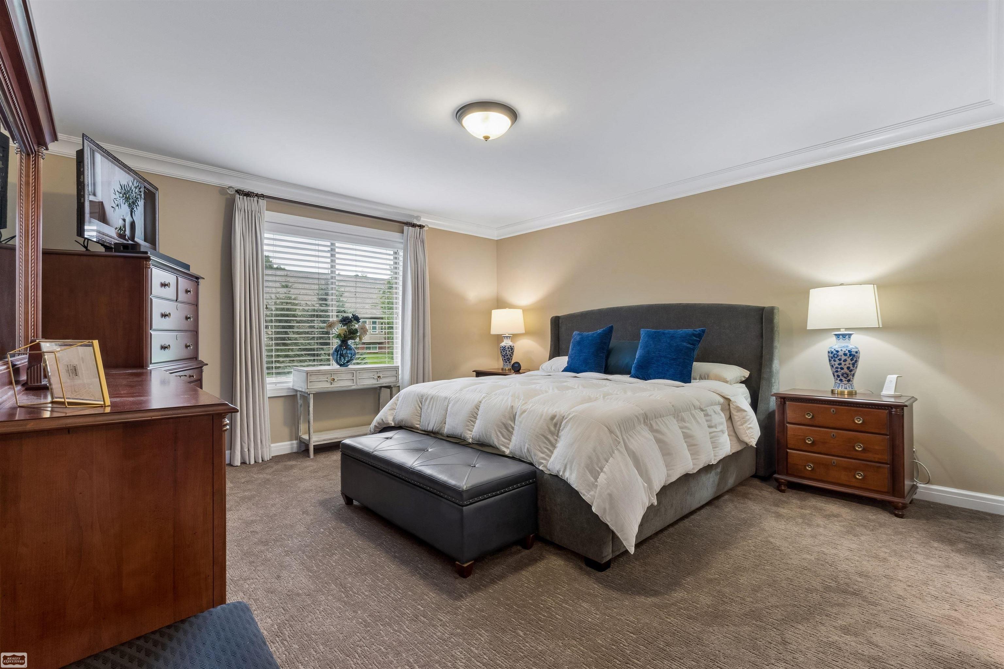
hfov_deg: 96.7
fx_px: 446
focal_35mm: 16
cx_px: 502
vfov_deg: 73.7
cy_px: 334
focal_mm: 16
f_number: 16
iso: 200
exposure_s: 1/2
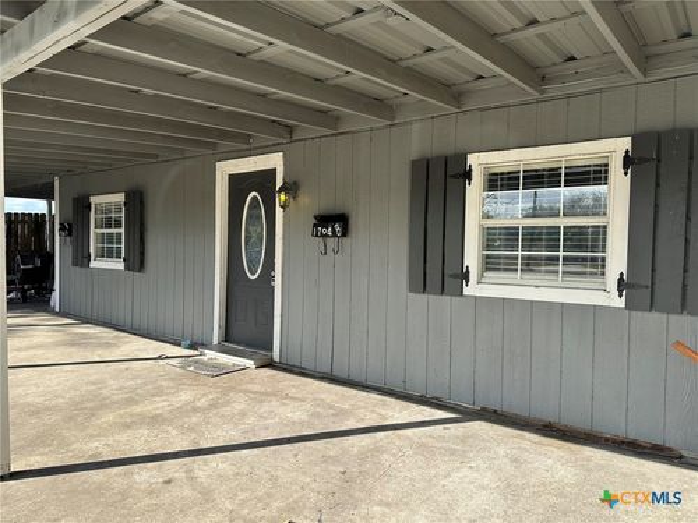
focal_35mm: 24
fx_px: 484
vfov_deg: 56.8
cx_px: 349
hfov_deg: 71.6
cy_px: 262
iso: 80
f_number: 1.78
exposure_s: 1/1587
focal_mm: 6.86
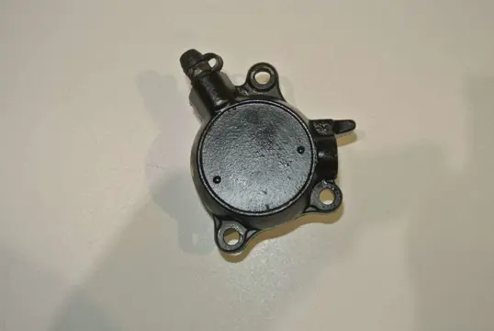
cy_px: 166
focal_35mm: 44
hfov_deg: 44.5
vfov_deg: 30.6
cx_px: 247
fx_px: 604
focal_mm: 16.3
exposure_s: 1/60
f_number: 4.2
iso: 200
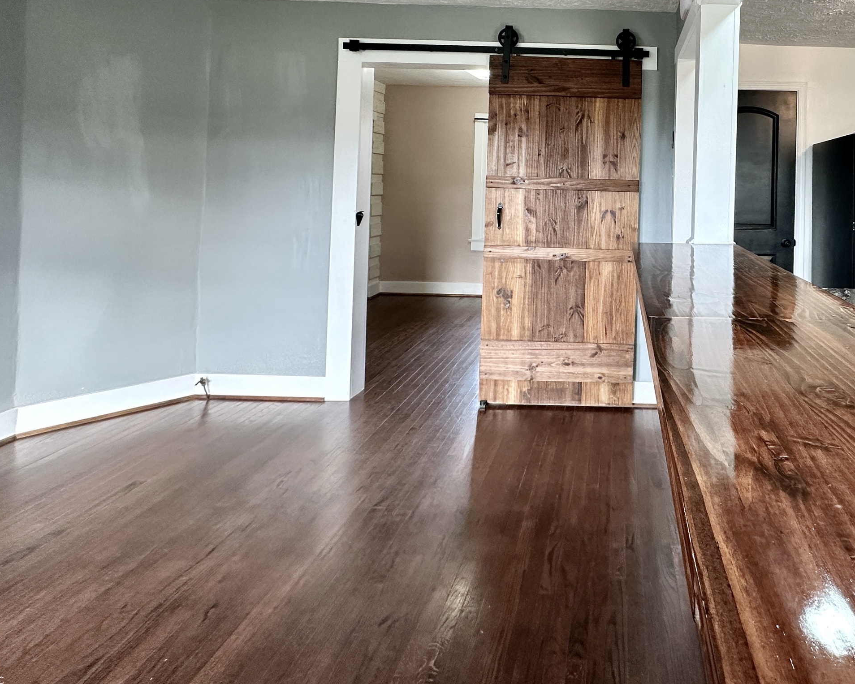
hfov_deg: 70.7
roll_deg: -1.4
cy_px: 180
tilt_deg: +1.1
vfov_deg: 60.1
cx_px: 626
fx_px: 557
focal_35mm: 22
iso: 200
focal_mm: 2.22
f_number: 2.2
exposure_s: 1/120
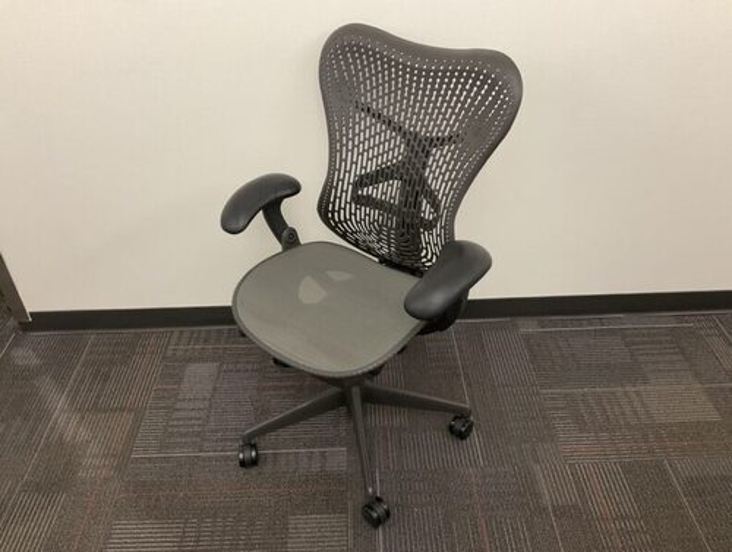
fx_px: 614
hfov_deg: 61.6
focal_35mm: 29
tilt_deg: -36.5
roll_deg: +0.7
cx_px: 366
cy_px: 276
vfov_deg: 48.4
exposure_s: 1/60
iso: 200
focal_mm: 3
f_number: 1.8
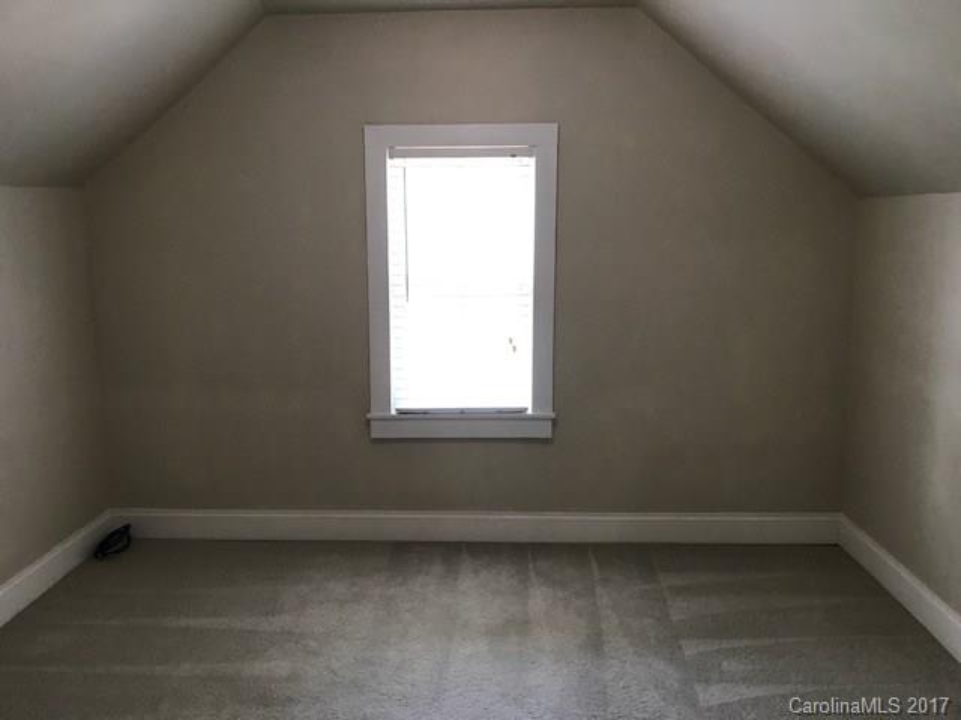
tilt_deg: -9.2
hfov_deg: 63.4
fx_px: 777
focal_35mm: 28
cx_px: 480
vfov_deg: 49.7
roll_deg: +0.0
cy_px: 360
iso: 40
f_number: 1.8
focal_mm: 3.99
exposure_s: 1/17
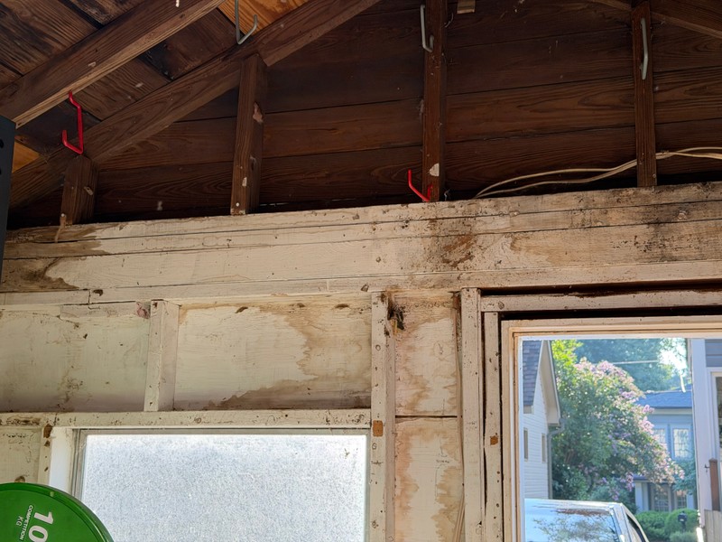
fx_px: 1001
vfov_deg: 30.3
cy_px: 271
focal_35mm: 48
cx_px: 361
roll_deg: -1.7
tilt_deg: +12.3
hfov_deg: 39.7
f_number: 1.78
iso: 80
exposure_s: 1/226
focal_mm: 6.76
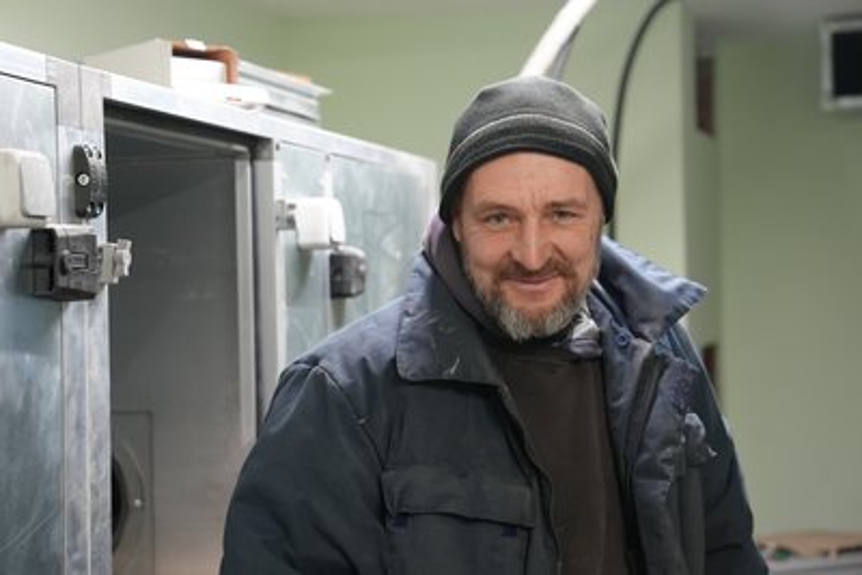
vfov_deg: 19.5
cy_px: 288
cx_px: 431
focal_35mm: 70
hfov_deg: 28.8
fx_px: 1677
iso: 3200
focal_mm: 70
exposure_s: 1/160
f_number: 4
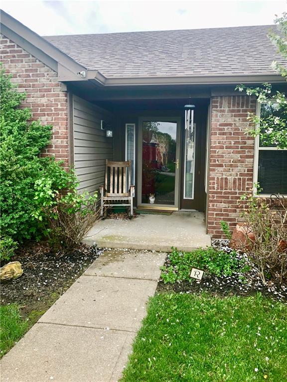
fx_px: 310
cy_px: 191
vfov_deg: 63.4
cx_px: 144
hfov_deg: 49.7
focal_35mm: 28
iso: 25
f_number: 1.8
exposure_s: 1/120
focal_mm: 4
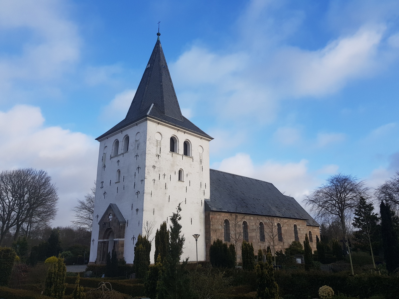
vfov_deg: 53.1
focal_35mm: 26
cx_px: 200
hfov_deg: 67.3
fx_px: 300
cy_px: 150
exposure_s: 1/1240
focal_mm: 4.2
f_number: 1.7
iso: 40
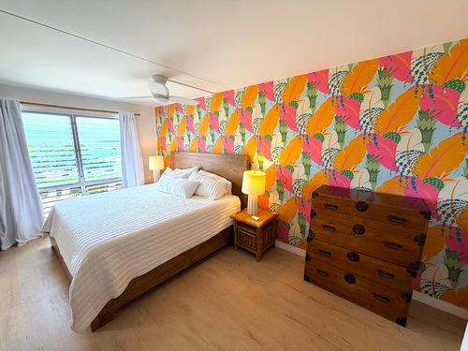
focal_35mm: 14
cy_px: 176
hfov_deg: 102.1
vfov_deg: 85.7
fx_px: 189
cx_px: 234
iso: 64
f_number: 2.2
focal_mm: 2.22
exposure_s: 1/120
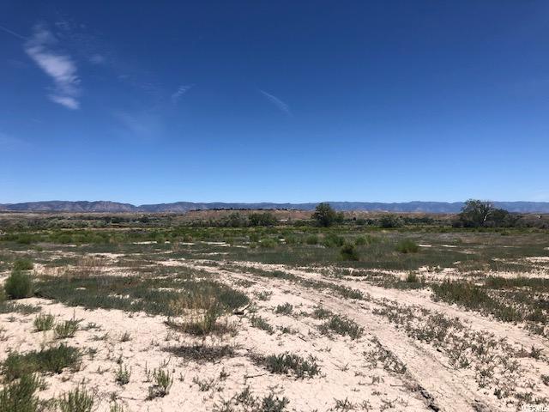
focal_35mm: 28
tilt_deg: +2.0
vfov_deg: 49.7
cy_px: 206
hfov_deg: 63.4
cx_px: 274
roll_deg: -0.2
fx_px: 444
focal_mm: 3.99
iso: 25
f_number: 1.8
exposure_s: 1/3205
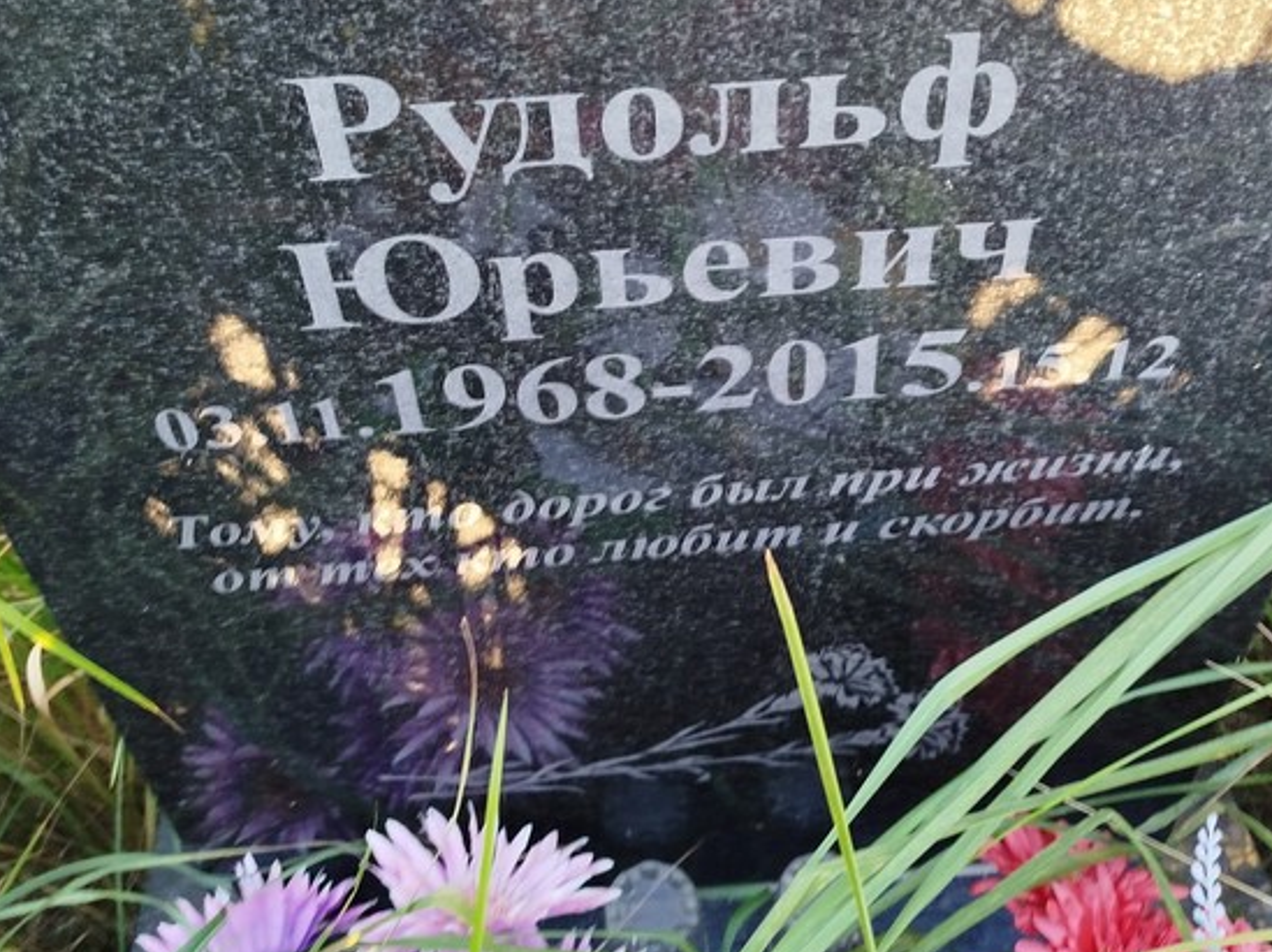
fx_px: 1285
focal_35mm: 35
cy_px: 269
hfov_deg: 52.6
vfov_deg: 39.8
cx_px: 660
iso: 80
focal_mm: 5.31
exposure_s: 1/33
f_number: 1.7
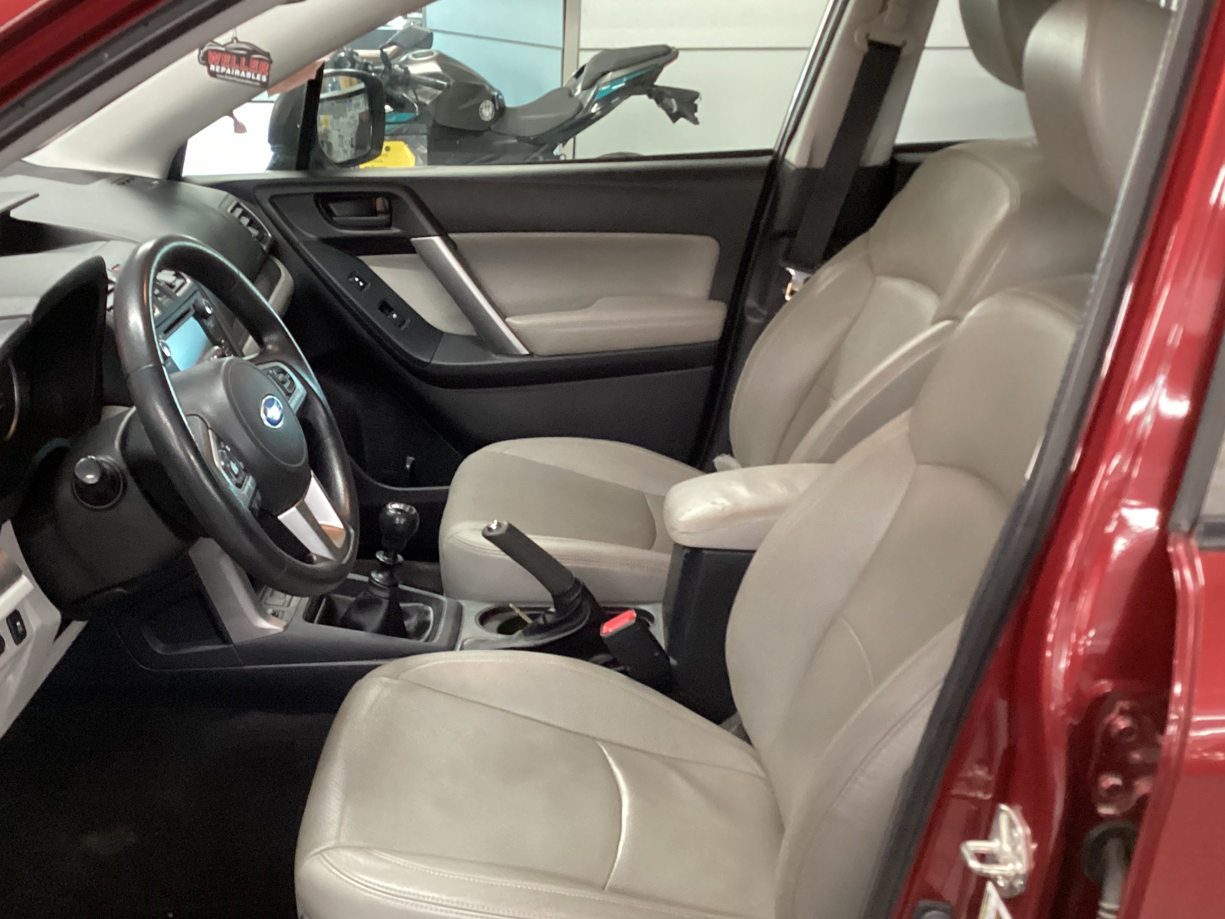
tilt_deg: -23.6
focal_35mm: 41
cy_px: 528
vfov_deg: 35.1
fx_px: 1451
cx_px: 451
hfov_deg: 45.3
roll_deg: +0.4
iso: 500
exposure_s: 1/30
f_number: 2.4
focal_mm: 3.3
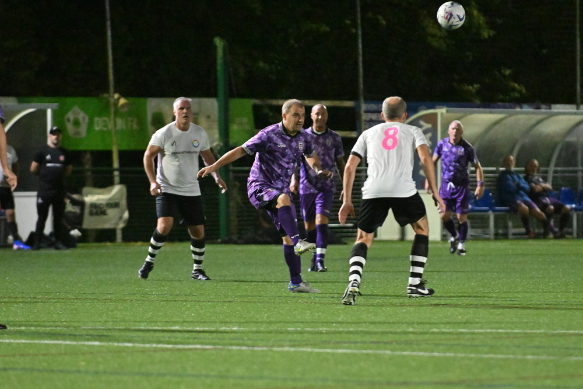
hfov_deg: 6.9
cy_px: 194
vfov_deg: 4.6
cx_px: 292
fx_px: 4856
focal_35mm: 300
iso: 8000
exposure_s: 1/640
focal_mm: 200
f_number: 4.5
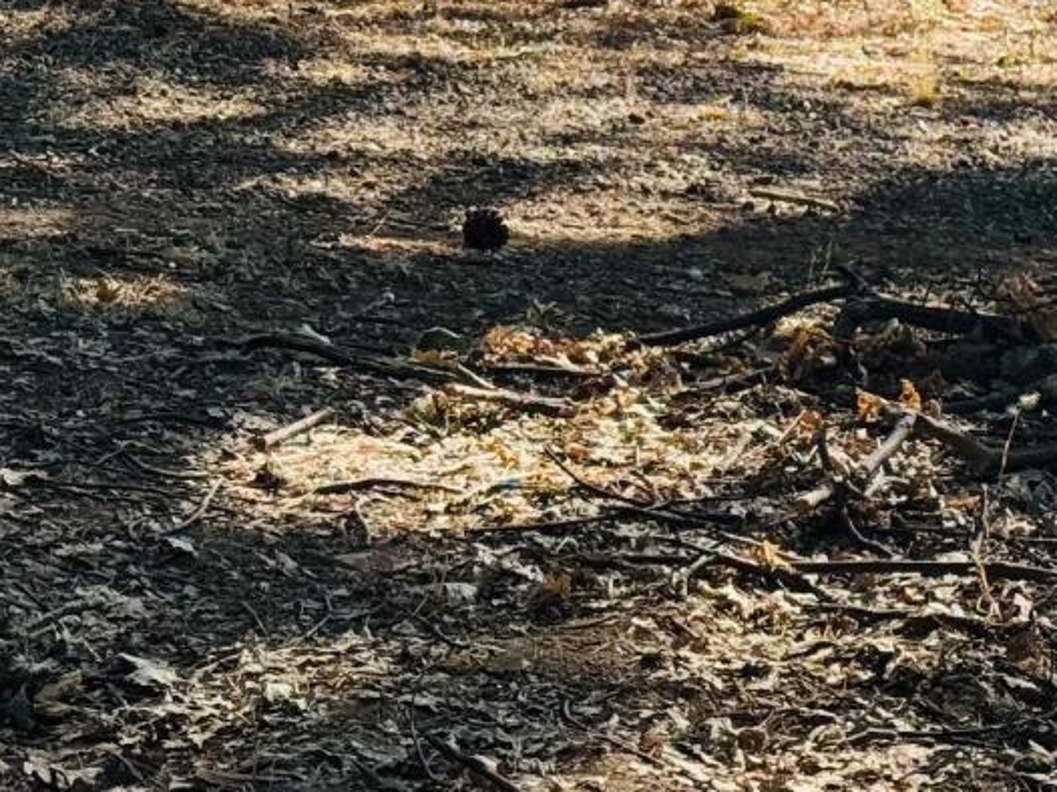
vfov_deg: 10.5
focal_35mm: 137
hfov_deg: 14.3
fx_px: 4181
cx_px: 892
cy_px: -311
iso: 64
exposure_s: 1/1395
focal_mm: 6.76
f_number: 1.78
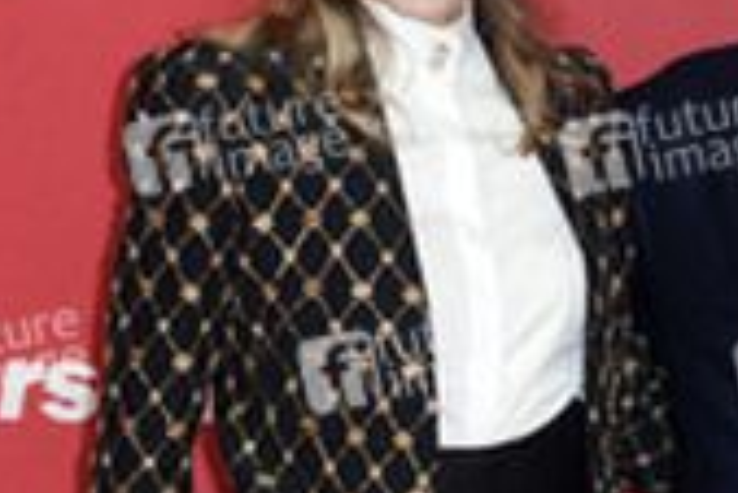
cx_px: 729
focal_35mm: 245
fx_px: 5027
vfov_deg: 5.6
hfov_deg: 8.4
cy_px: 253
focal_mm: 92
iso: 800
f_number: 6.3
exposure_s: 1/250
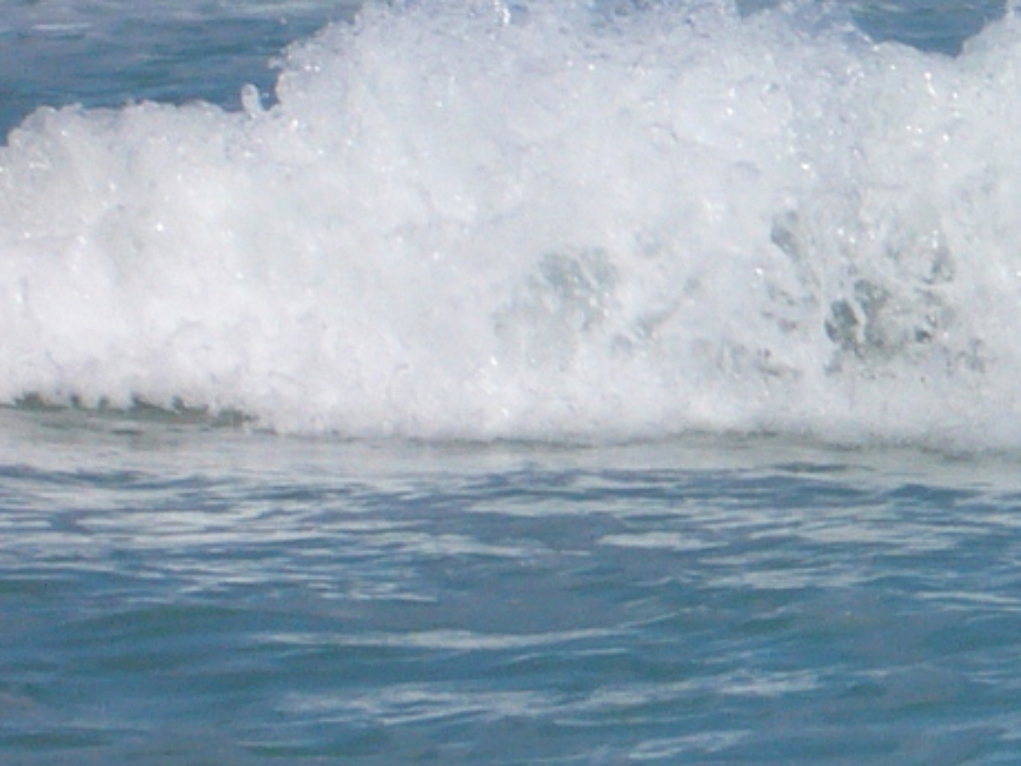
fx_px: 12919
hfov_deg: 4.5
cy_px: 402
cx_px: 1862
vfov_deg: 3.4
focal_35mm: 438
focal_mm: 17.4
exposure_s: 1/250
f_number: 10
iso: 80
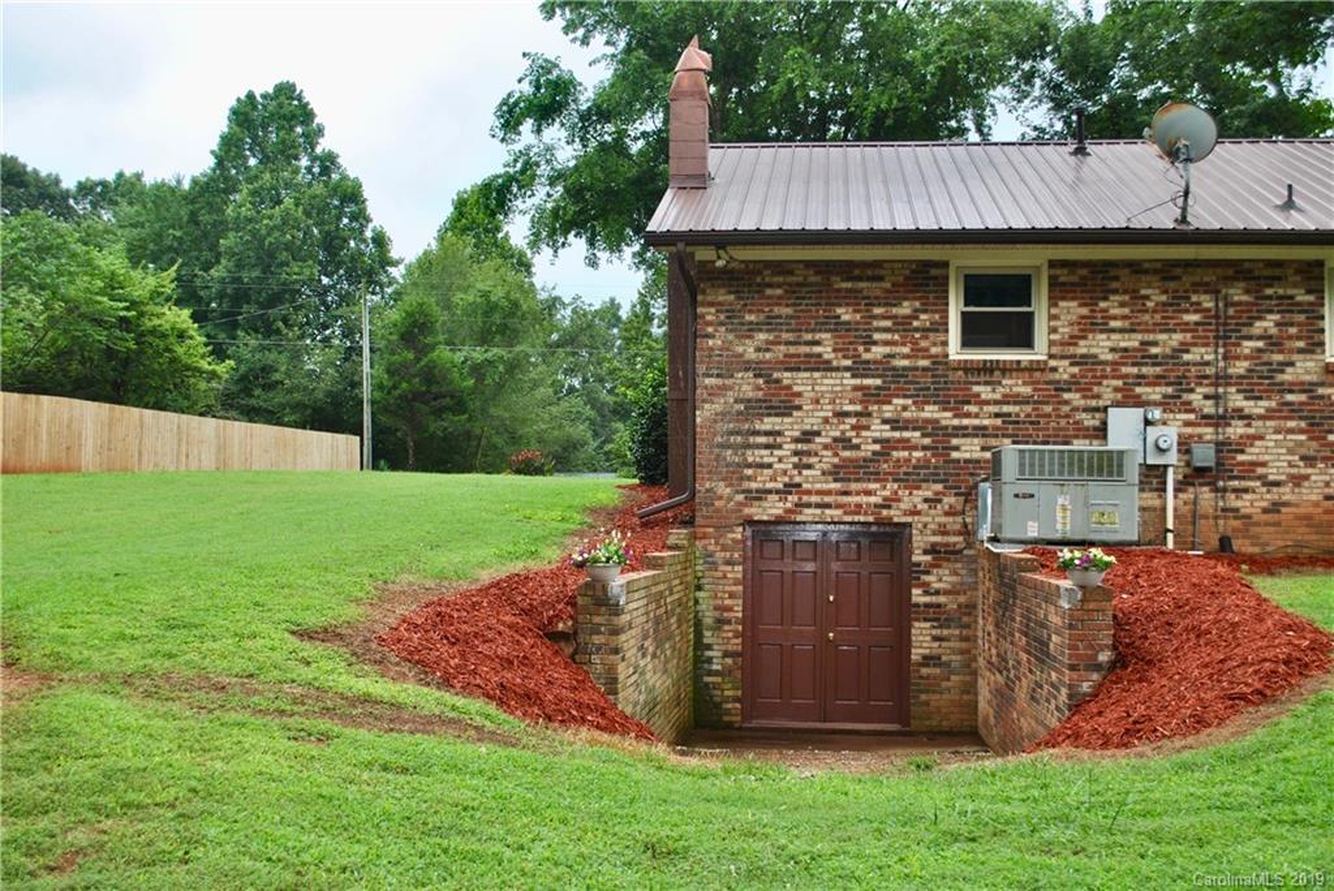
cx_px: 667
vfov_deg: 34.3
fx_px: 1446
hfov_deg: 49.5
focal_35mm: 39
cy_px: 446
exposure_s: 1/200
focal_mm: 26
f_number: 5.6
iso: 100
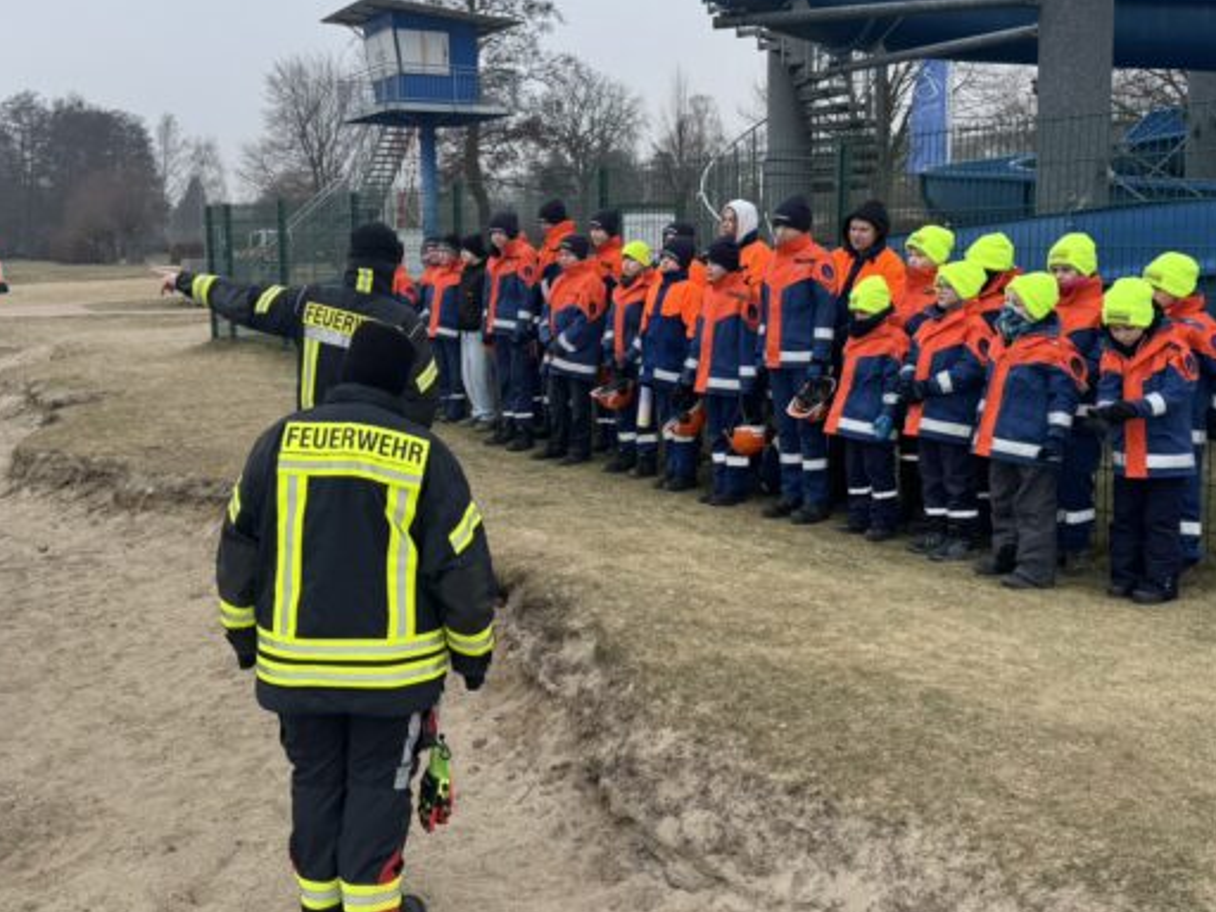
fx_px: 1265
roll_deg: +1.9
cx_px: 544
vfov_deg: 39.5
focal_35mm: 36
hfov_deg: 51.3
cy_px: 380
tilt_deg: -5.9
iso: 50
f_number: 1.78
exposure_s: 1/123
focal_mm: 6.76
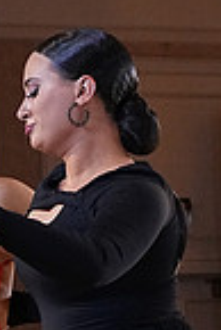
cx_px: 10
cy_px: 430
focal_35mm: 316
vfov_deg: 6.5
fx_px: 2903
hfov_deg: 4.4
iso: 5000
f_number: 7.1
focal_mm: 53
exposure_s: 1/200
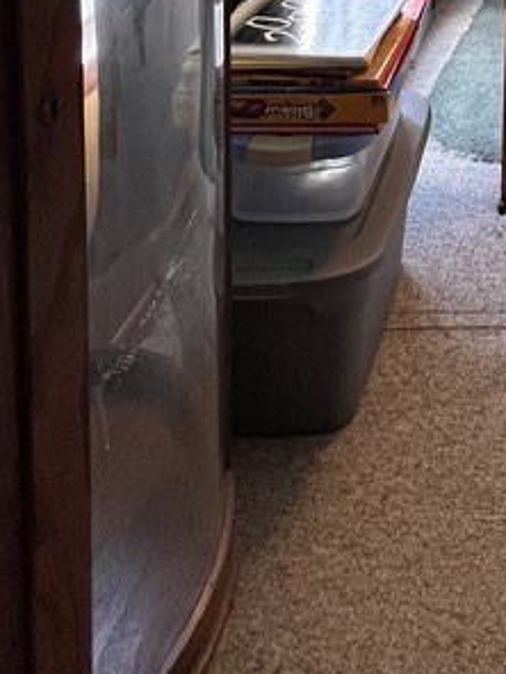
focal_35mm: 45
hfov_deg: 26.7
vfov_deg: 27.5
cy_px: -355
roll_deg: -0.3
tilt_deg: -5.7
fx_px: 877
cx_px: 675
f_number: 1.8
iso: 200
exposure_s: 1/60
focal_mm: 1.57
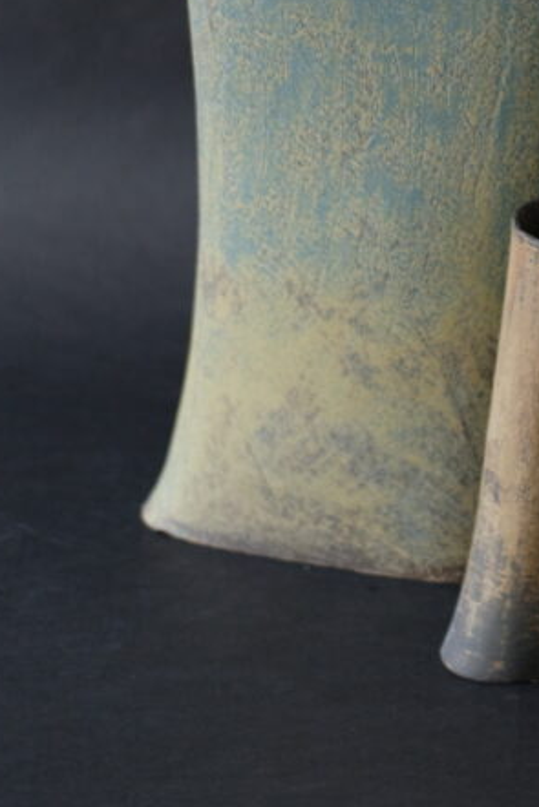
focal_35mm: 120
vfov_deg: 16.7
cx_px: 555
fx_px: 2693
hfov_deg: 11.3
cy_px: -4
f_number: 2
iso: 800
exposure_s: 1/40
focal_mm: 35
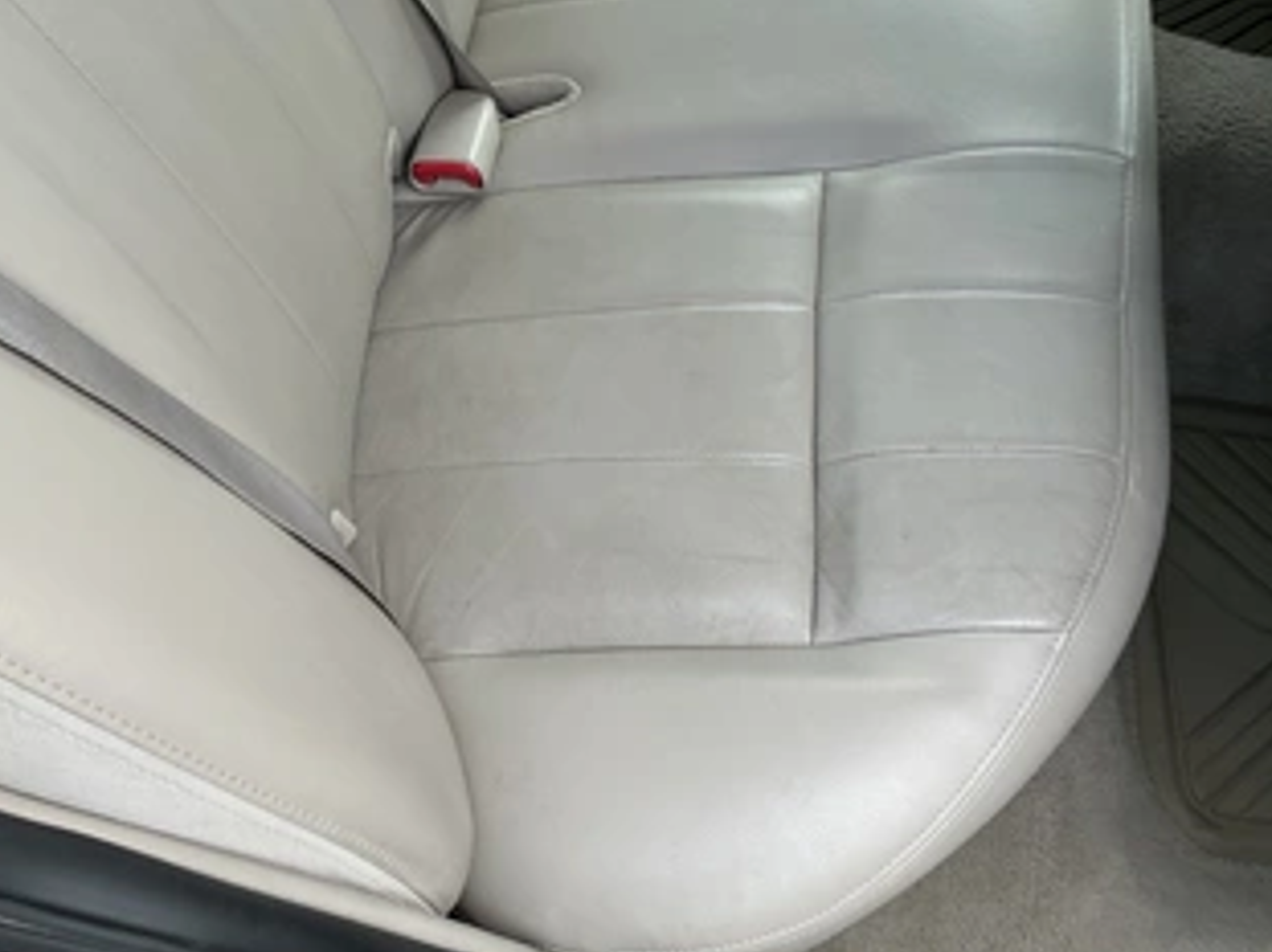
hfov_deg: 51.4
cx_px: 634
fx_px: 1322
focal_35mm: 36
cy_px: 441
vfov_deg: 39.6
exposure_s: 1/147
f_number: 1.8
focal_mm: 3
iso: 20
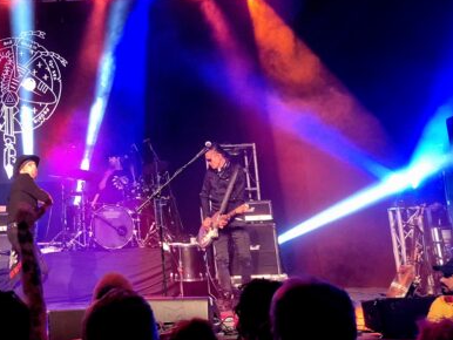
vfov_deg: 23.7
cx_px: 29
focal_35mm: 61
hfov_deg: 30.0
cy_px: 68
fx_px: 799
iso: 250
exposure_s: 1/38
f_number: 1.8
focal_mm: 5.4
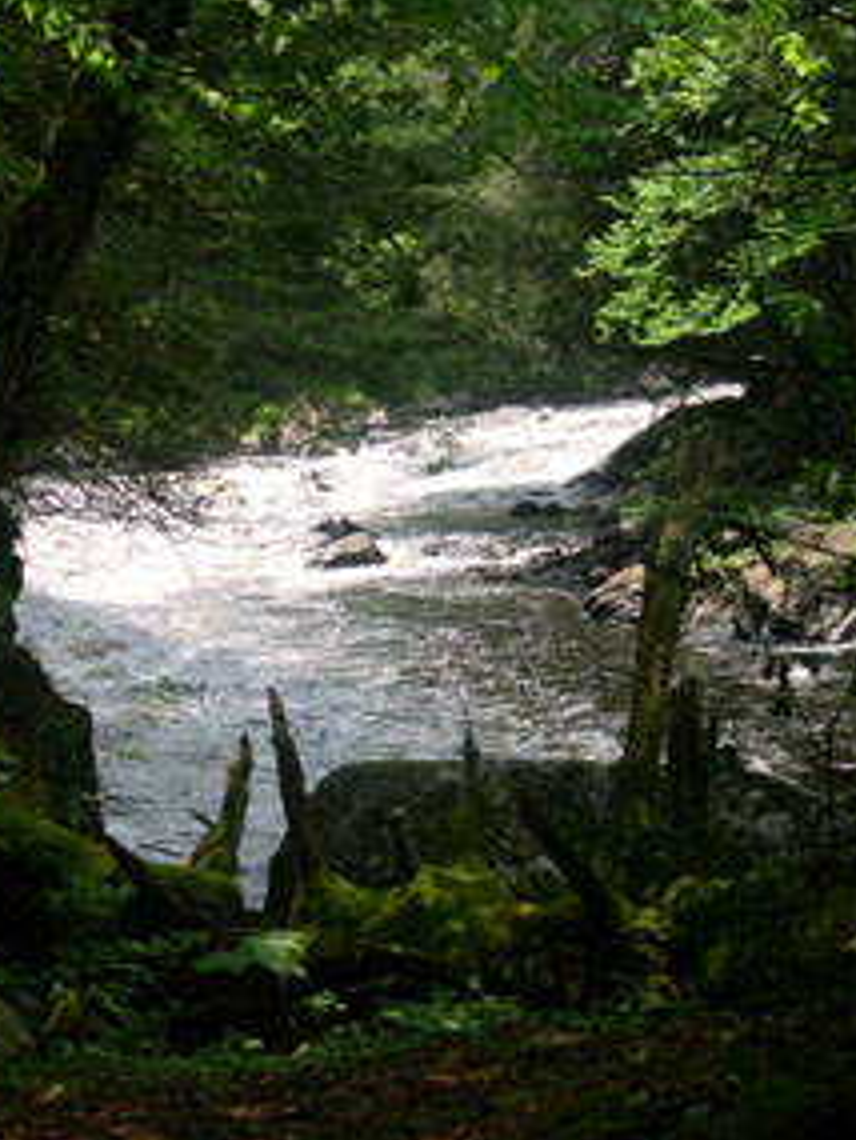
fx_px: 3328
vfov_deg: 19.4
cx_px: 412
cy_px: 536
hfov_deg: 14.7
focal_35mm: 101
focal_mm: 15.3
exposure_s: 1/290
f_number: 3.8
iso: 100
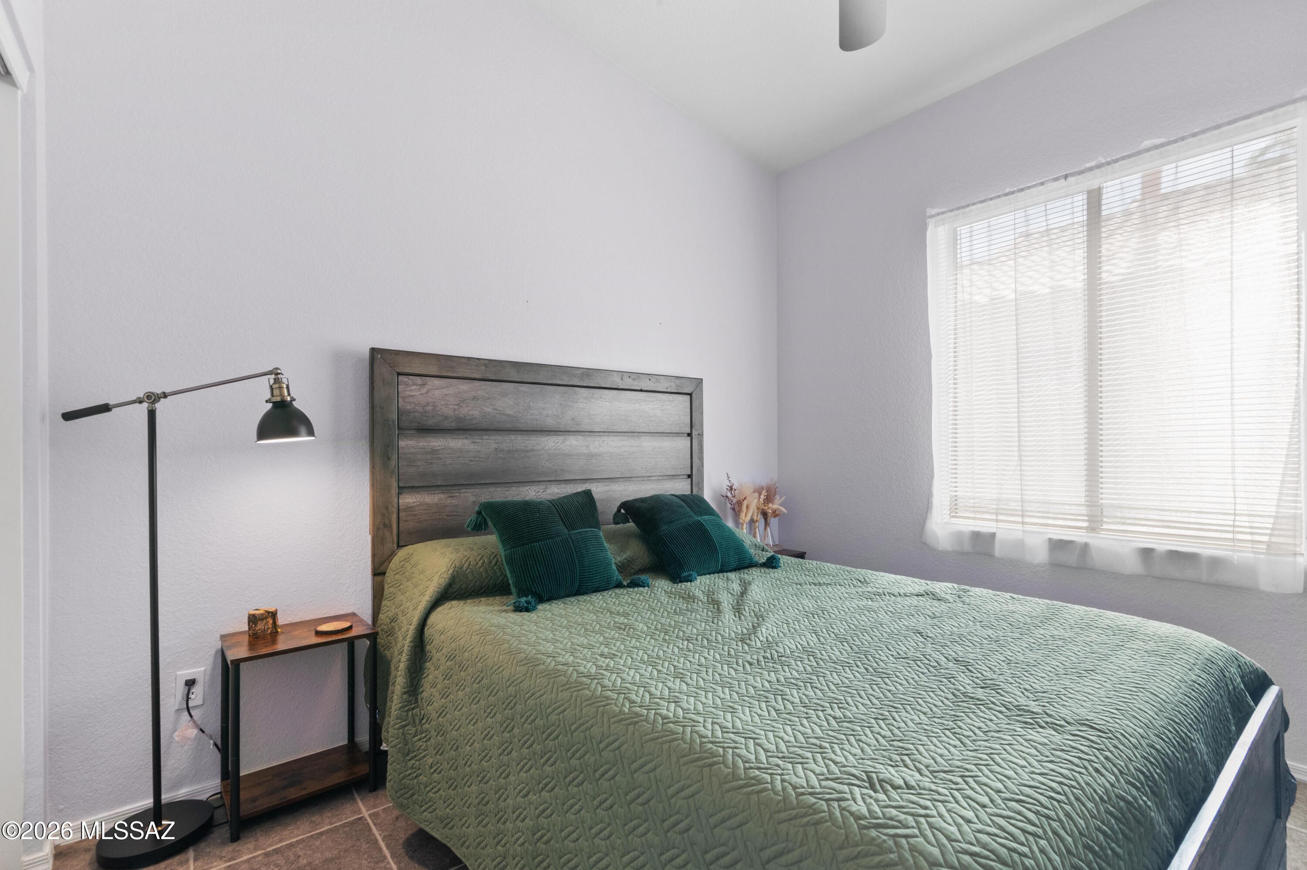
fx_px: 580
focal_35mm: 16
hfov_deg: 96.8
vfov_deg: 73.7
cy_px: 435
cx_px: 654
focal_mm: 16
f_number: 18
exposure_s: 1/13
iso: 2000
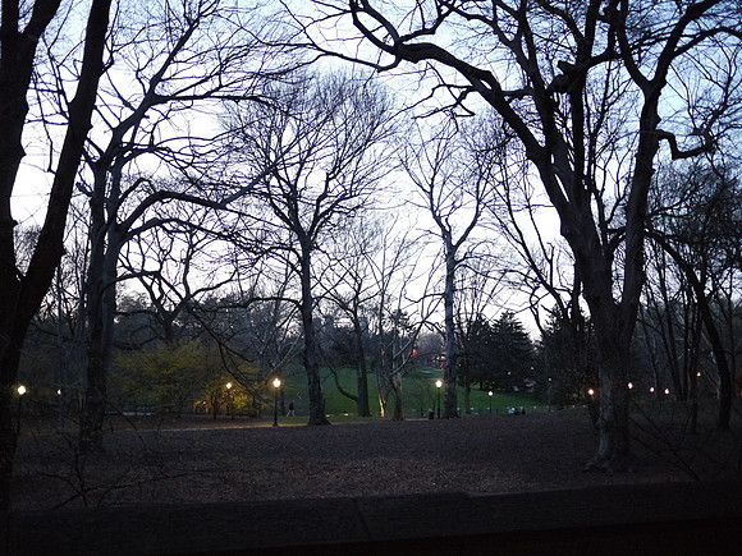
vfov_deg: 36.0
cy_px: 278
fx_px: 857
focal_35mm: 40
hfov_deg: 46.8
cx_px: 371
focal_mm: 20
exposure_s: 1/40
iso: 1000
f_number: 1.7
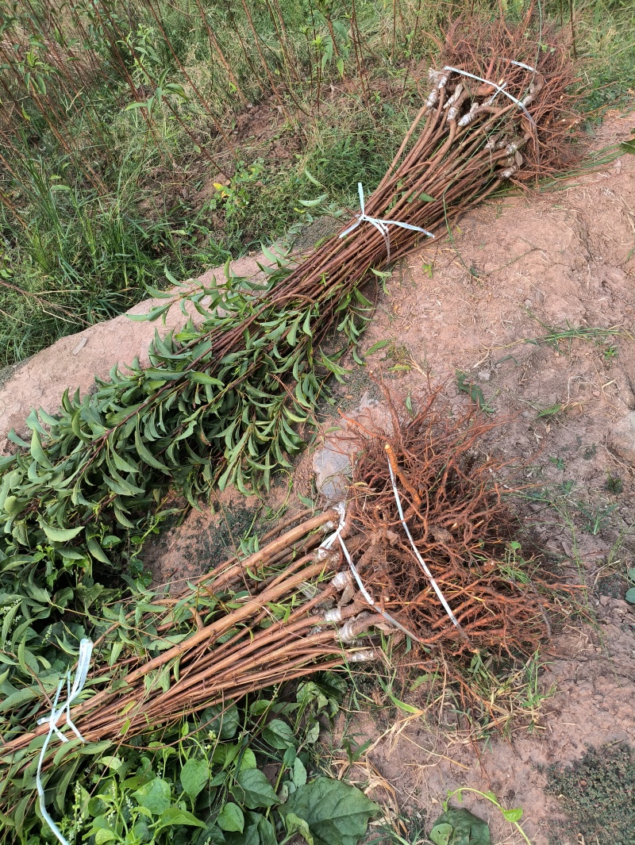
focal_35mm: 23
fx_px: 562
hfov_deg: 58.9
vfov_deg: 73.9
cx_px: 318
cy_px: 422
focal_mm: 4.69
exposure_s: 1/187
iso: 50
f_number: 1.79
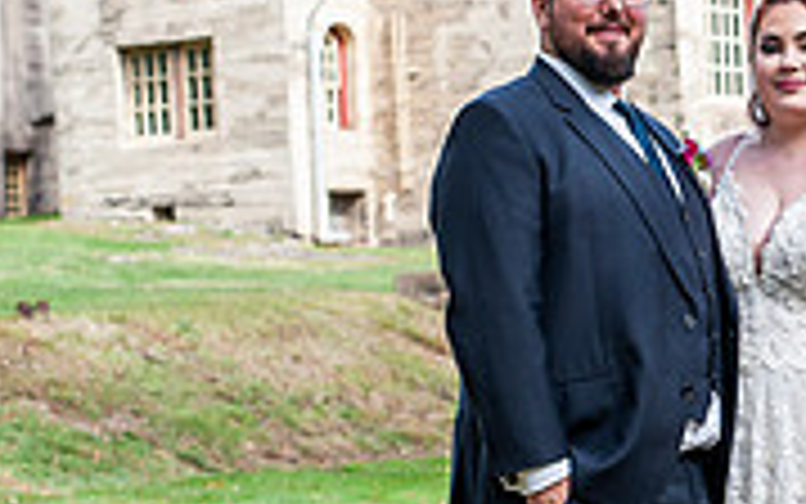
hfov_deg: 12.4
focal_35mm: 165
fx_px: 3626
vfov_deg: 7.9
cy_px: 369
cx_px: 964
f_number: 4
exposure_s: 1/800
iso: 400
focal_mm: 50
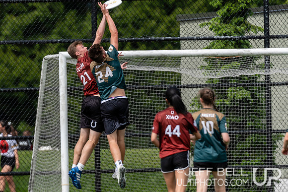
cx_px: 92
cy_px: 137
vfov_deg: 1.6
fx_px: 6873
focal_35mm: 859
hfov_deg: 2.4
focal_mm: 400
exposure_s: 1/1600
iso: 100
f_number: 4
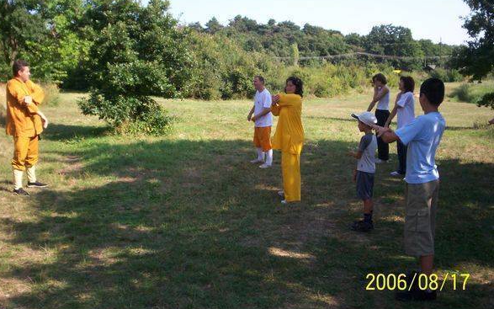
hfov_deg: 50.4
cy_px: 143
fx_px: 525
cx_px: 243
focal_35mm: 39
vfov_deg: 32.8
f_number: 4.5
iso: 100
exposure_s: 1/263
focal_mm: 5.9
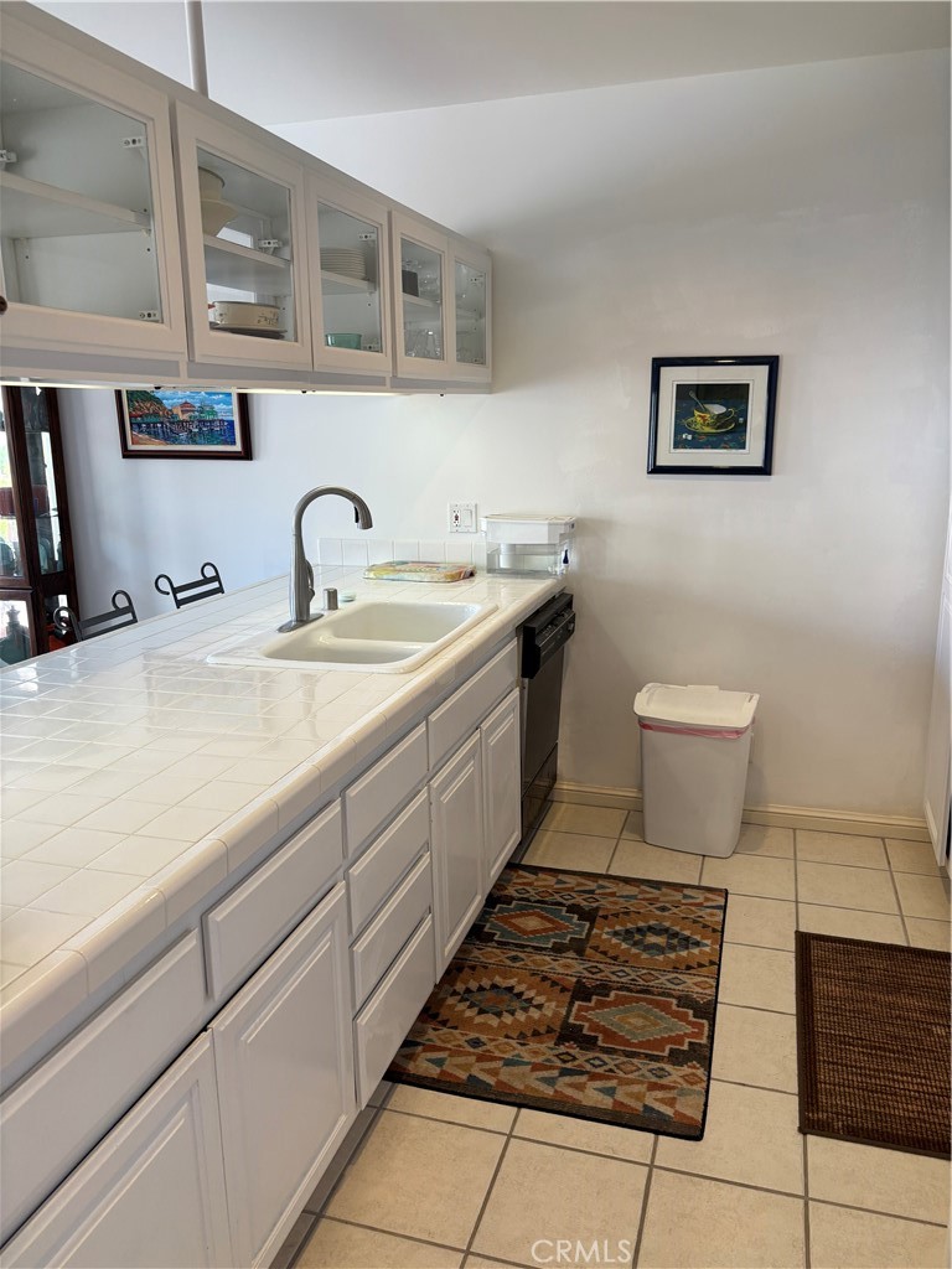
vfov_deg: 67.3
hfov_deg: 53.1
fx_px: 953
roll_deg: -1.1
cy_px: 634
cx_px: 476
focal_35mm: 26
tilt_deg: -12.4
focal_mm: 5.96
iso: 100
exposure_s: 1/120
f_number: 1.6
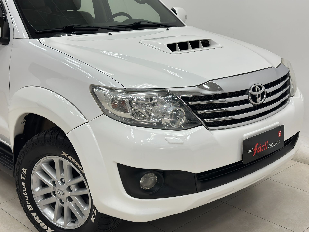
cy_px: 116
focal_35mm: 48
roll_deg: +0.4
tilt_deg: -15.9
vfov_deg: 30.3
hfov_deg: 39.7
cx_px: 154
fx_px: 428
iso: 64
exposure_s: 1/123
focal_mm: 6.86
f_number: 1.78
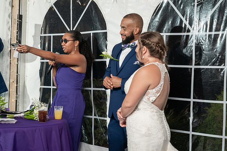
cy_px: 76
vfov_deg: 22.4
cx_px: 115
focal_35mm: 61
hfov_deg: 33.0
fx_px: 383
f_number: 5.6
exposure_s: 1/200
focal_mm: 59
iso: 1600
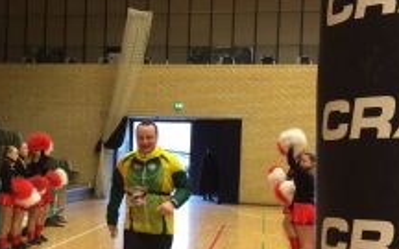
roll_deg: -1.0
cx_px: 57
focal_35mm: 71
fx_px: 772
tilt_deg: -2.3
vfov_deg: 18.3
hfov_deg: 28.1
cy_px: 167
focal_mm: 4.15
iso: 200
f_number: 2.2
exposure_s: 1/33
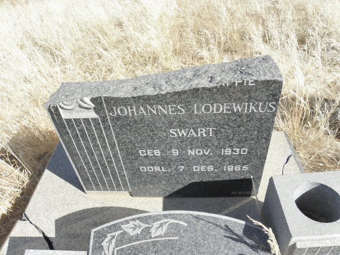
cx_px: 170
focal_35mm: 26
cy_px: 128
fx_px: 255
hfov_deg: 67.3
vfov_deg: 53.1
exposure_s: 1/500
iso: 200
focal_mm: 4.6
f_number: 6.3
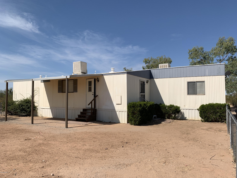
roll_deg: +0.0
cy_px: 89
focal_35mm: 26
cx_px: 118
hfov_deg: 67.3
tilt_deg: +4.3
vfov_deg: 53.1
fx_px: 178
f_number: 1.8
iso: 25
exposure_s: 1/3788
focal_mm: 4.25
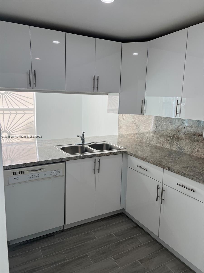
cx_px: 102
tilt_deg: -9.8
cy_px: 136
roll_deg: -2.0
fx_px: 204
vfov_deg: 67.3
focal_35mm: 26
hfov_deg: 53.1
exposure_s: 1/235
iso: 40
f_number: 1.5
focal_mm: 5.7
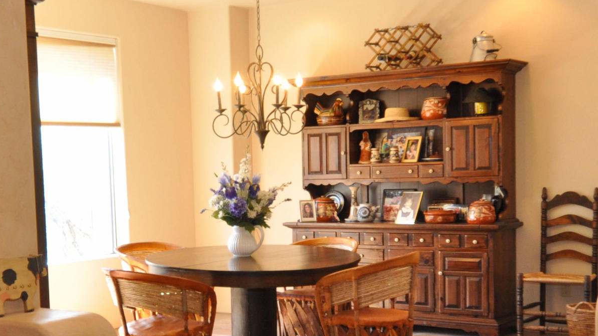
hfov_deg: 35.0
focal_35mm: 59
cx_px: 202
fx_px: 941
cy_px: 233
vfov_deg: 20.2
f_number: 4
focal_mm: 15
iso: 400
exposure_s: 1/60
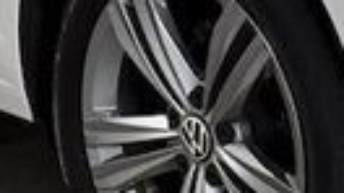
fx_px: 2516
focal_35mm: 276
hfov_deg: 7.8
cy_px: -280
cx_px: 373
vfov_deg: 4.3
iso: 1250
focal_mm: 23
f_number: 5.6
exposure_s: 1/640
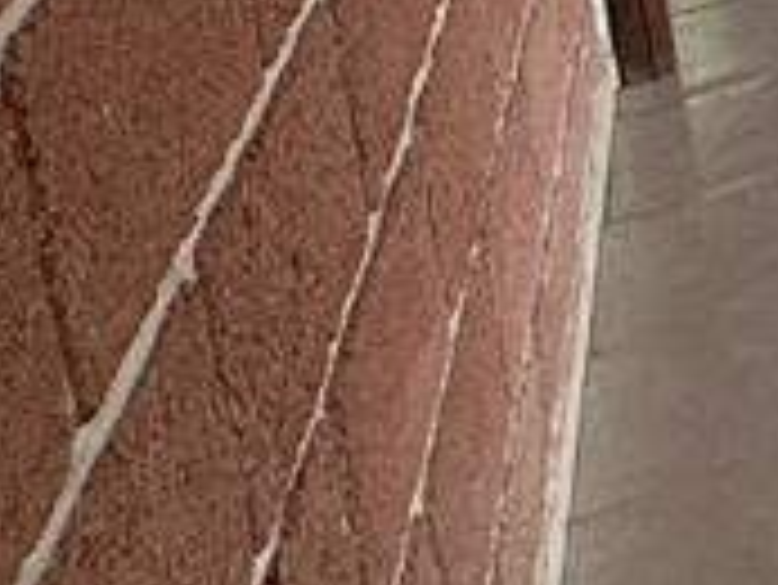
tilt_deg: -8.4
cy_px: -621
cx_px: 2037
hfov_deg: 13.5
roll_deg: +3.2
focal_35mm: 83
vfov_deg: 14.5
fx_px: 1867
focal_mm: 2.22
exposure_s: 1/120
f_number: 2.2
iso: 320
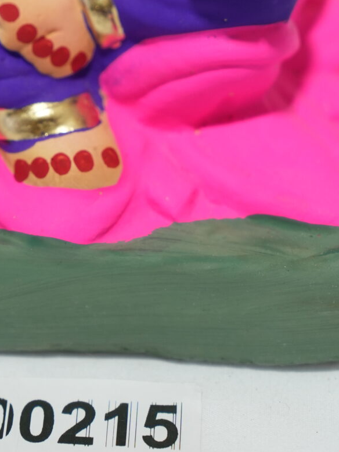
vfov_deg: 11.0
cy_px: -164
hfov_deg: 8.5
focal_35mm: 174
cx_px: 17
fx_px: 2271
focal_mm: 55
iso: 640
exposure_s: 1/200
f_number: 3.5
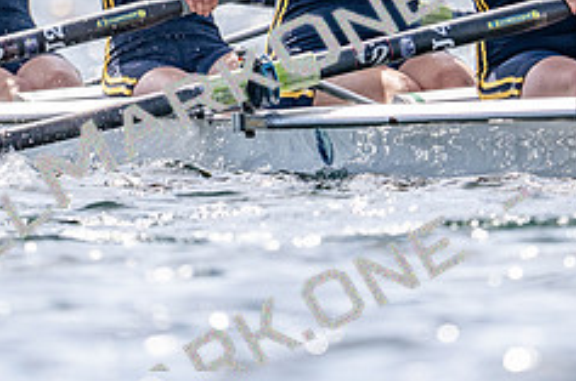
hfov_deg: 1.4
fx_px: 23488
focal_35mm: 1471
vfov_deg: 0.9
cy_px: -44
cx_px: 372
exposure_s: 1/2500
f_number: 4.5
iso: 250
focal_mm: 400
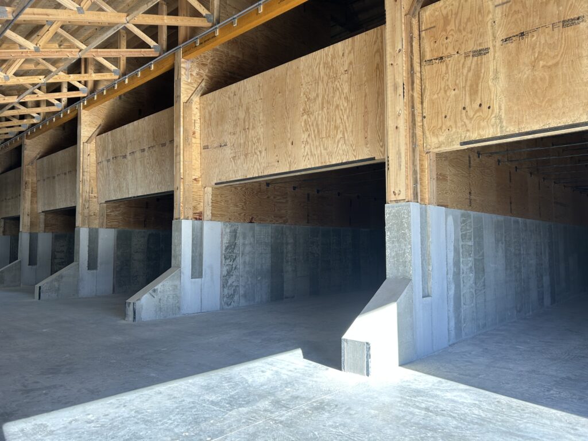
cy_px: 220
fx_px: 442
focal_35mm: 26
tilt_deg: +3.7
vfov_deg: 53.1
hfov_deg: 67.3
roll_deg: +0.6
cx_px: 294
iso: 50
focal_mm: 5.7
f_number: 1.5
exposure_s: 1/284
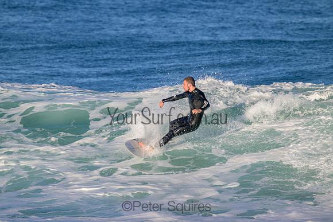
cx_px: 166
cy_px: 111
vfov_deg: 1.7
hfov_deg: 2.6
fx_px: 7401
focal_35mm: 800
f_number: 11
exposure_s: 1/2000
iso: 1100
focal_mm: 800
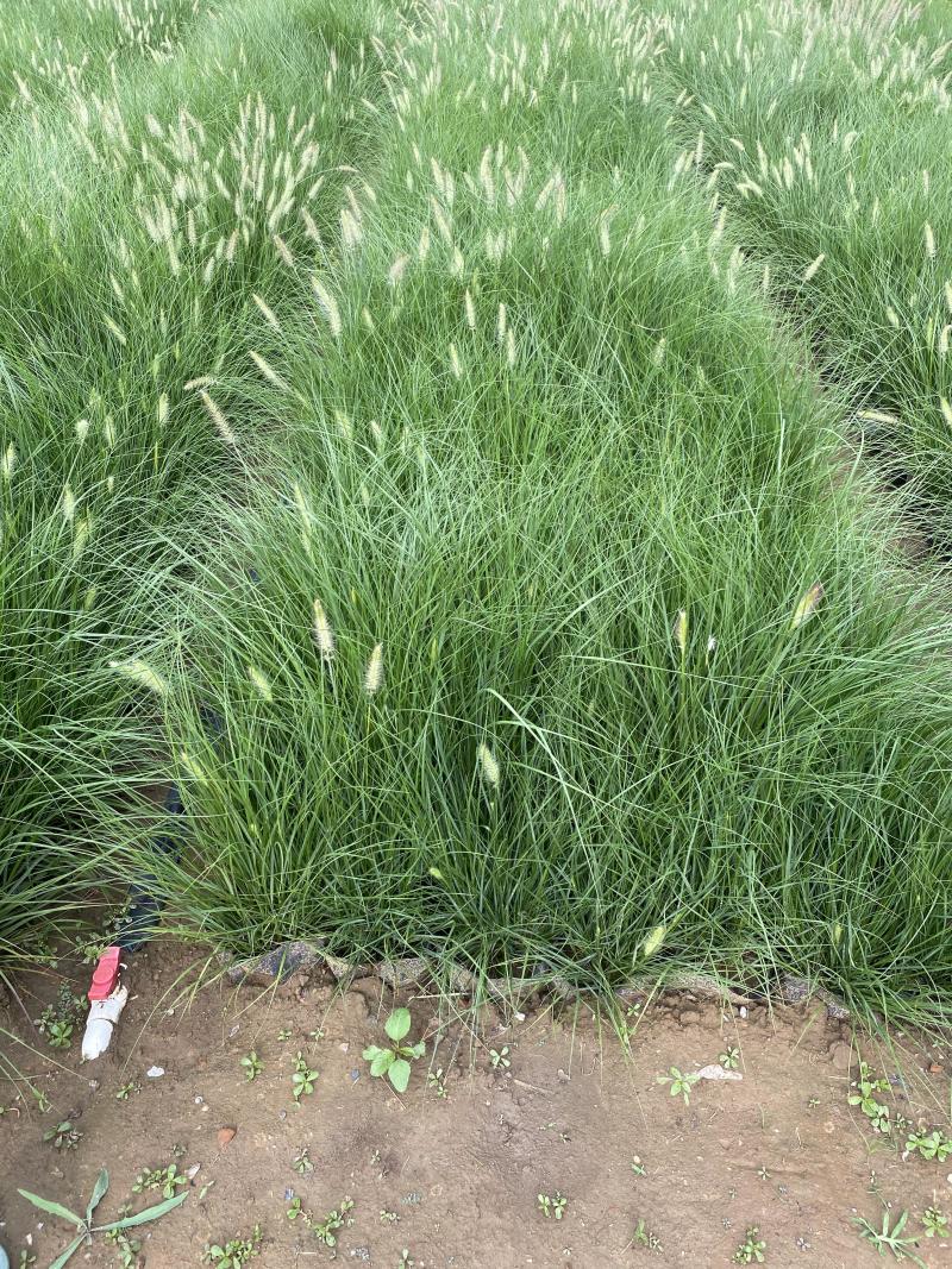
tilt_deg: -38.7
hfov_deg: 53.1
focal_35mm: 26
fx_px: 954
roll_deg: -0.2
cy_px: 634
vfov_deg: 67.3
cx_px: 476
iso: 32
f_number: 1.8
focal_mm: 4.25
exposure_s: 1/456
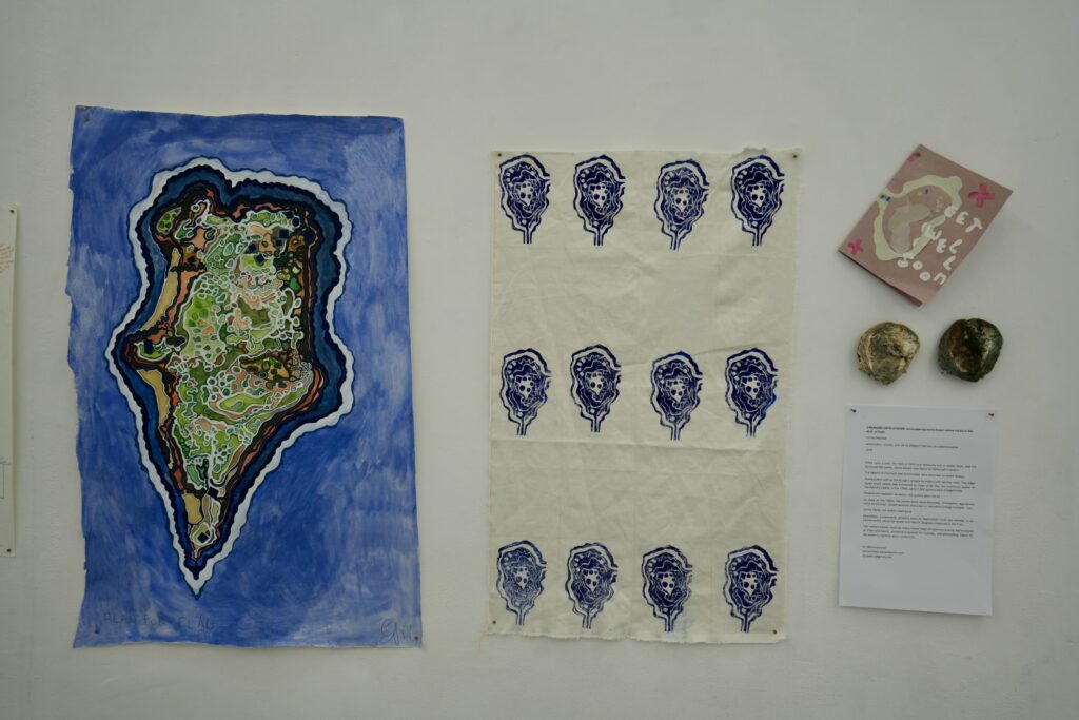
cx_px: 540
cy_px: 360
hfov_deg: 61.9
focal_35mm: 30
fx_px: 899
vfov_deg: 43.6
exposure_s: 1/160
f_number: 4
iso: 250
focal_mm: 30
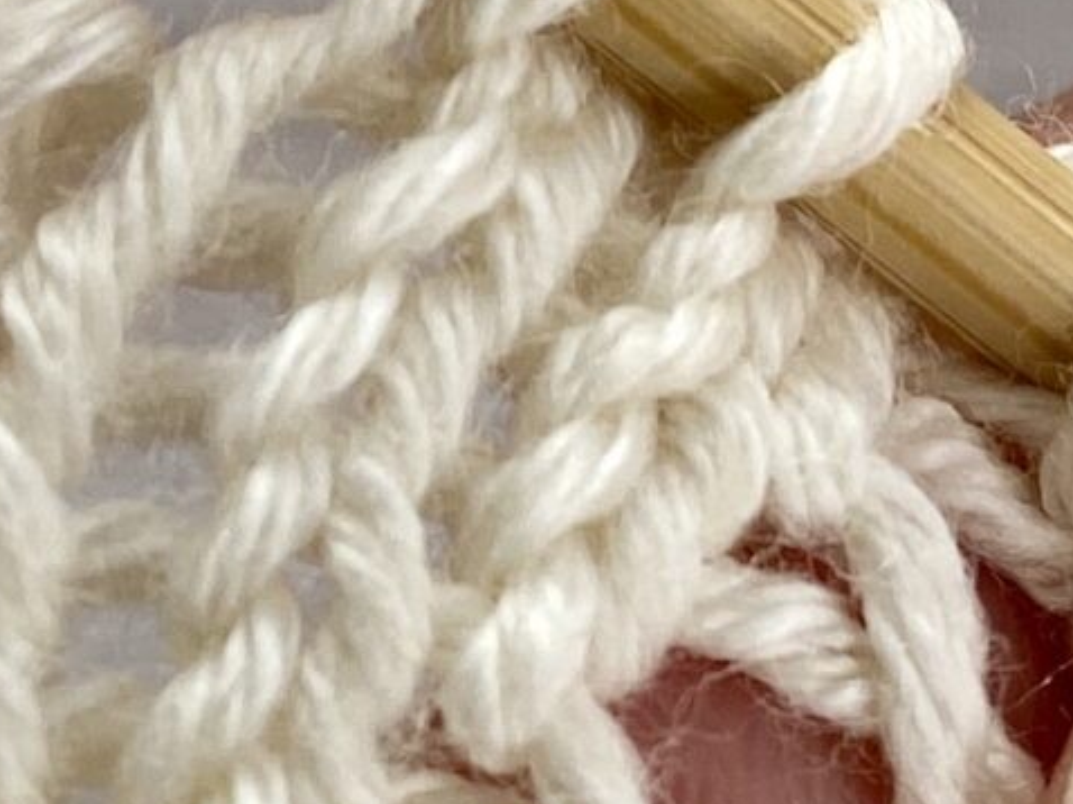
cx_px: 191
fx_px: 4152
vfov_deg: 10.8
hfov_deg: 14.6
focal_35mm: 134
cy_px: -281
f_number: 1.8
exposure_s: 1/169
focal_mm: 4.25
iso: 32
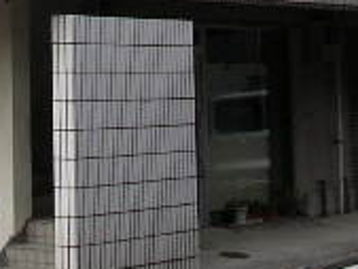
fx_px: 1490
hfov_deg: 13.5
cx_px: -25
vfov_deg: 9.8
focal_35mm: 144
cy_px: -210
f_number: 4.1
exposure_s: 1/488
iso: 71
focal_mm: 5.8
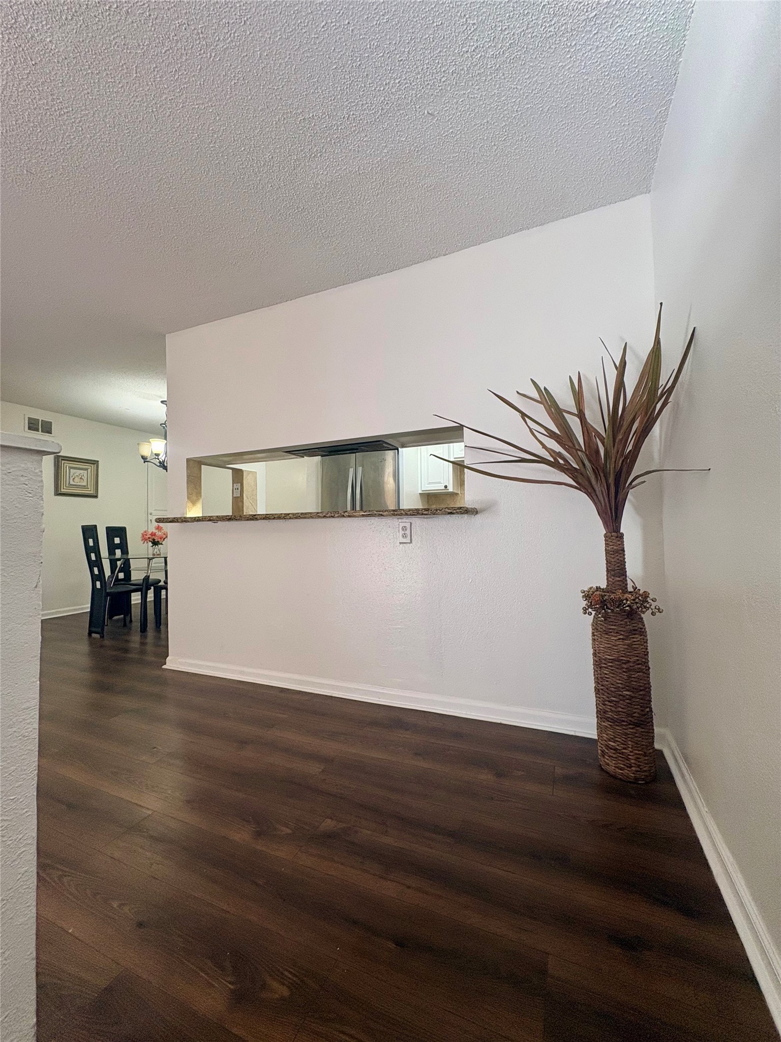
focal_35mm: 14
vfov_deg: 102.1
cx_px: 390
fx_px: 421
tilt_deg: +2.9
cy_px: 521
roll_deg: +0.8
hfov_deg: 85.7
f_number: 2.2
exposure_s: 1/120
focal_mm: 2.22
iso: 160
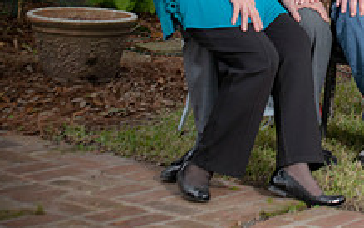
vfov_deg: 6.9
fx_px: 1875
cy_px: -79
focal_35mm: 189
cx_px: 449
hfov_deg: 10.9
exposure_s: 1/250
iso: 320
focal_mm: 70
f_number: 5.6
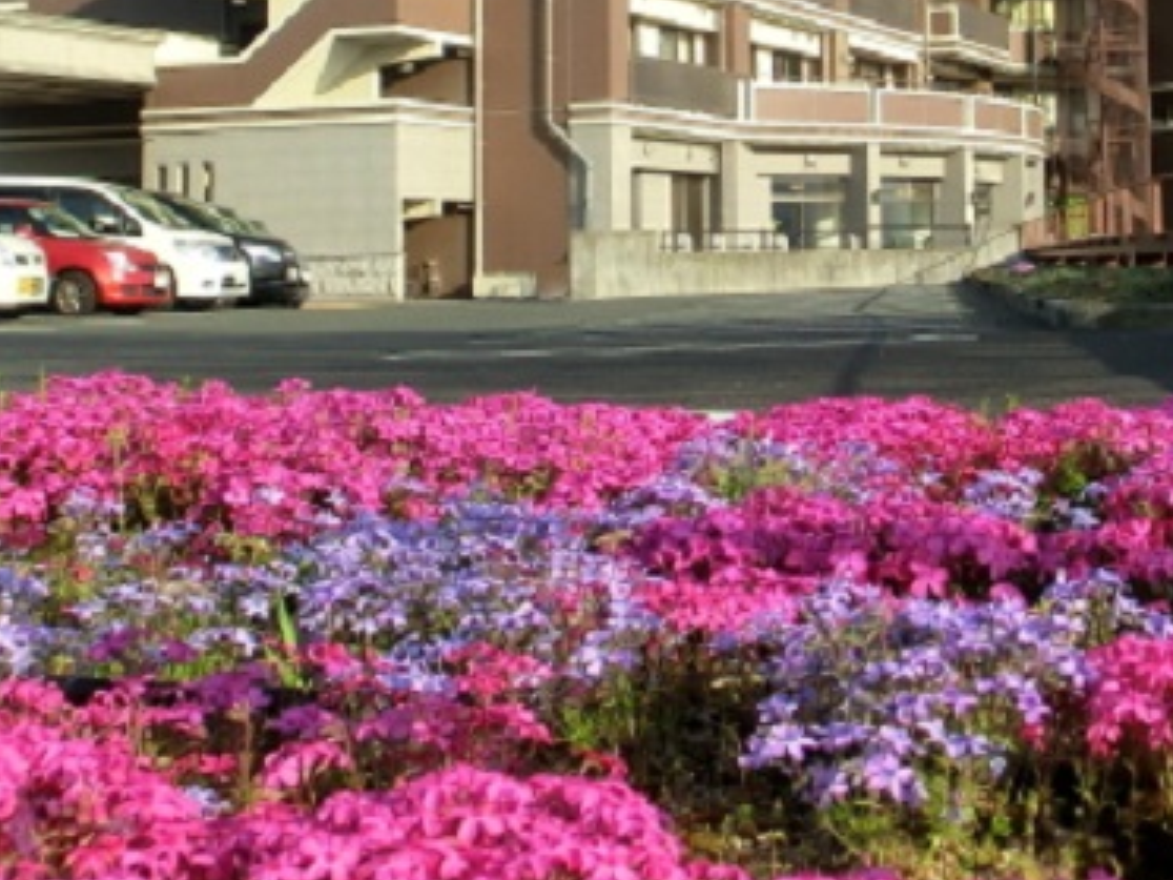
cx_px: 804
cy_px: 32
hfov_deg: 27.2
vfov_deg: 20.2
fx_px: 2406
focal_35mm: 71
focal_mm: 5.86
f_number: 3.7
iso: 100
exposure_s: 1/640
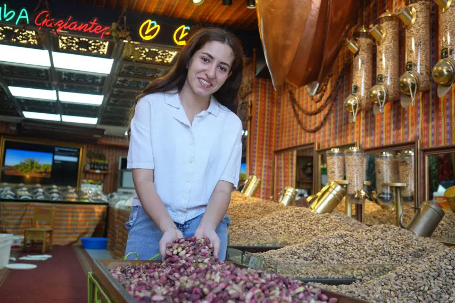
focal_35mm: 36
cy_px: 149
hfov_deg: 53.1
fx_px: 455
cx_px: 233
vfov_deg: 36.9
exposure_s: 1/160
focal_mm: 35
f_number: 4
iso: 400
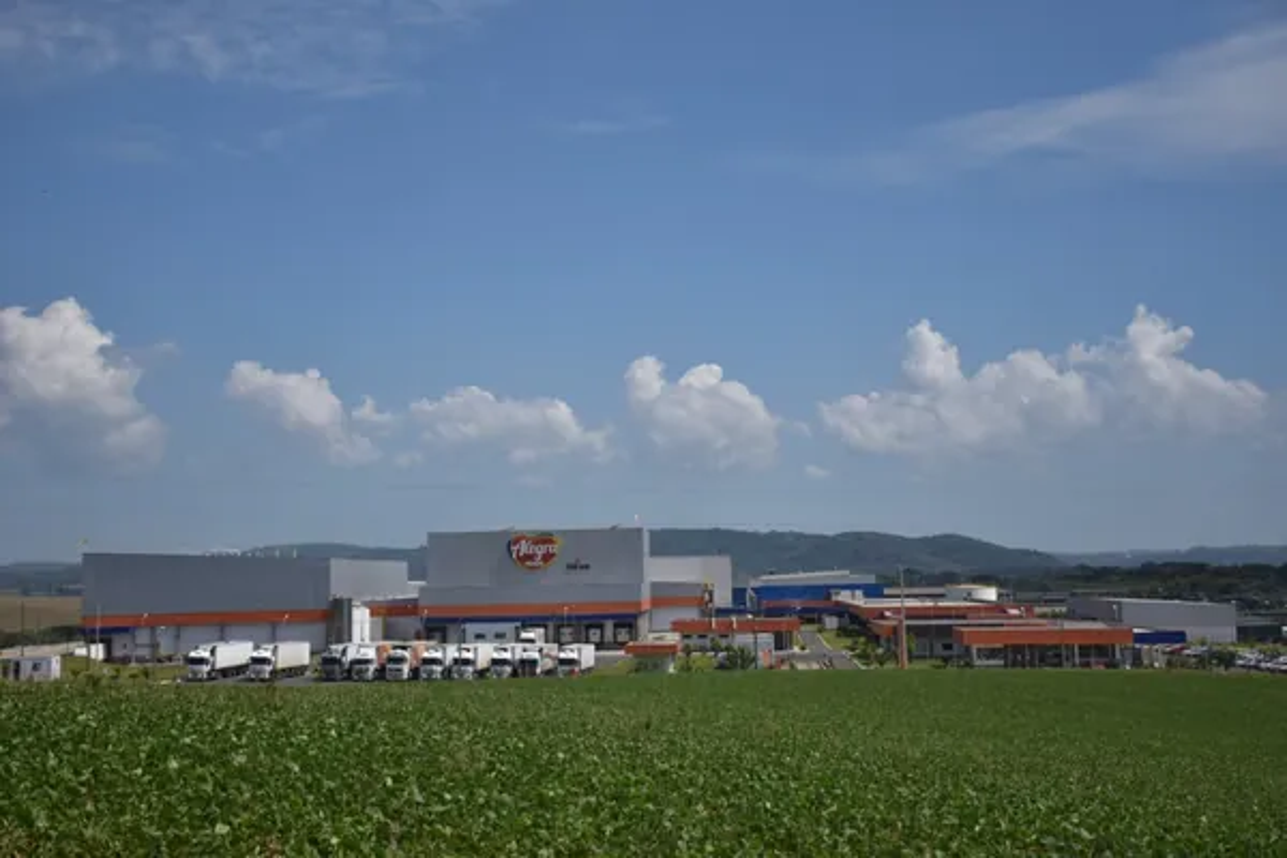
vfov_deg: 26.5
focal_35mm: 51
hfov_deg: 38.9
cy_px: 429
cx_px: 644
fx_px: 1823
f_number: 4.5
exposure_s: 1/4000
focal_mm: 34
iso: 200
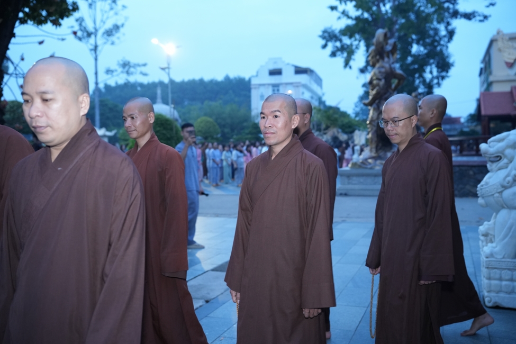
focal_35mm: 35
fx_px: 502
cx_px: 258
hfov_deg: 54.4
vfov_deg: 37.9
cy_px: 172
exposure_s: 1/100
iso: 2500
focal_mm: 35
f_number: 2.8
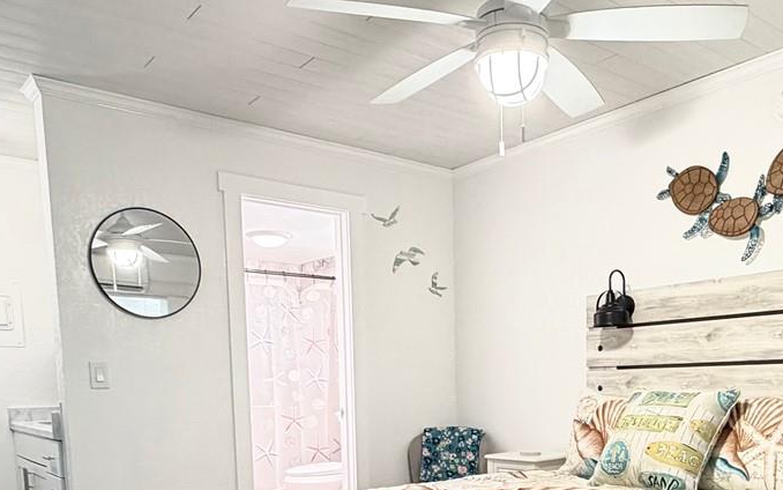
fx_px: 747
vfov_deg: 33.7
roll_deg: +1.0
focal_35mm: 35
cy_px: 470
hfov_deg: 54.9
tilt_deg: -7.3
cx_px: 468
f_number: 2.2
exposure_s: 1/60
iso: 320
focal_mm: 2.22
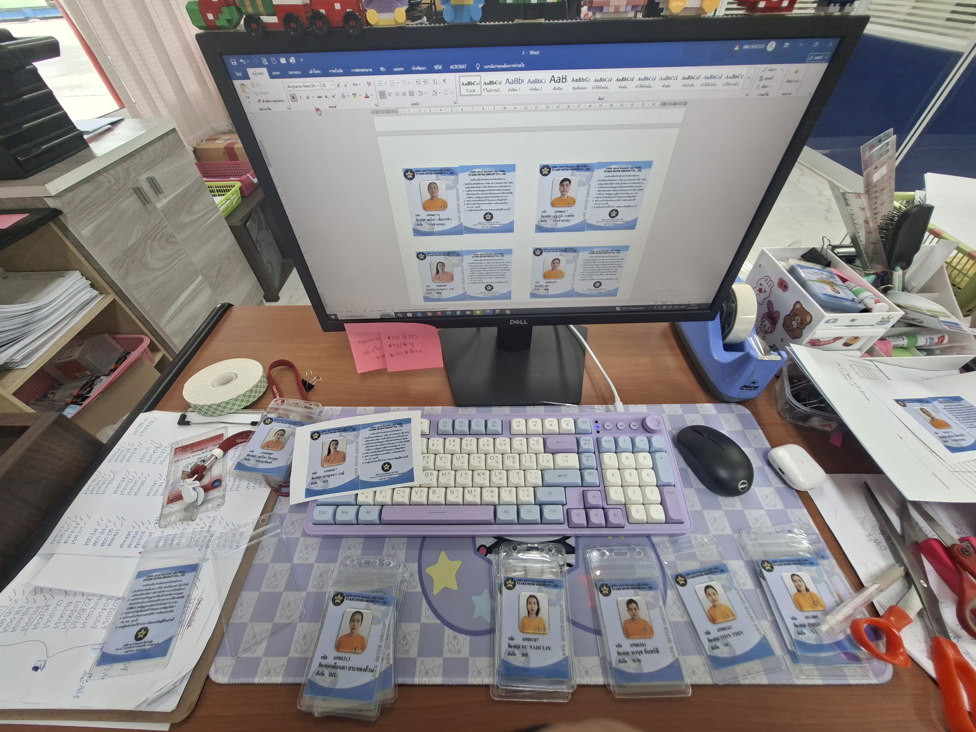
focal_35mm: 13
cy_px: 366
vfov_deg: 89.9
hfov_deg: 106.2
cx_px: 488
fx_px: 367
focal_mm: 1.74
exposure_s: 1/50
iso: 125
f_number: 2.2
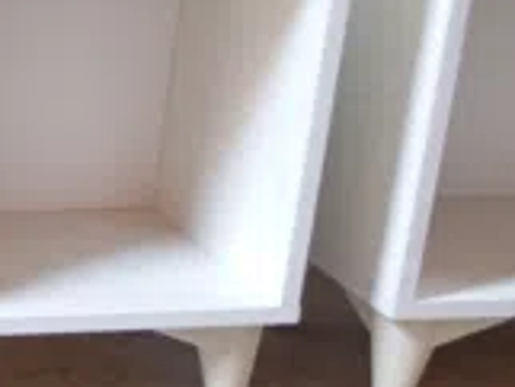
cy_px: 278
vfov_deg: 13.3
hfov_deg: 14.9
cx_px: -473
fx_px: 1653
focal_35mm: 111
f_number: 1.8
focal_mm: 4.27
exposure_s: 1/33.3
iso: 911
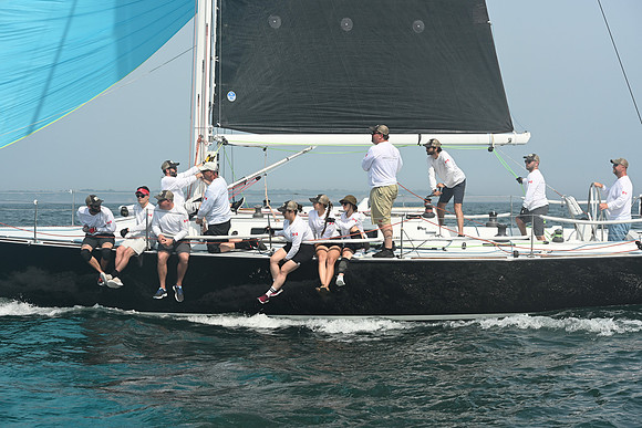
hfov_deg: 28.8
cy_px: 214
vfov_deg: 19.5
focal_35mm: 70
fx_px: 1249
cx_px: 321
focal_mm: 70
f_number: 7.1
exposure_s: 1/1250
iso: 320
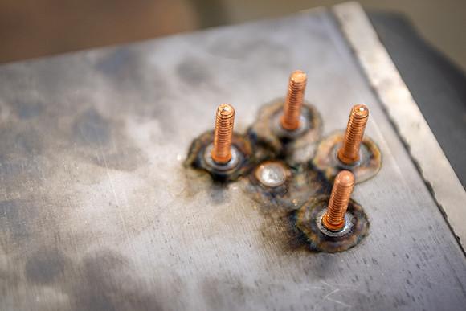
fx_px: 906
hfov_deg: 28.8
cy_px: 156
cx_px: 233
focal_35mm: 70
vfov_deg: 19.5
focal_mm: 70
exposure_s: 1/250
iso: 640
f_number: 2.8
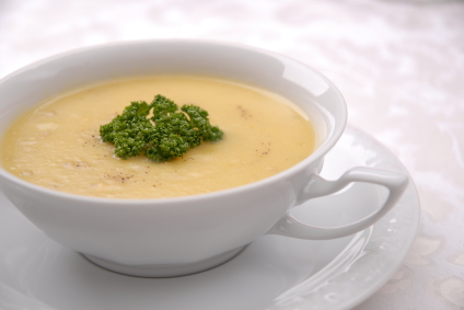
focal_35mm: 105
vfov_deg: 13.1
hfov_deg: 19.4
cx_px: 232
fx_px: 1354
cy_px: 155
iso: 100
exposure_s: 1/200
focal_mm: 70
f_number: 4.5
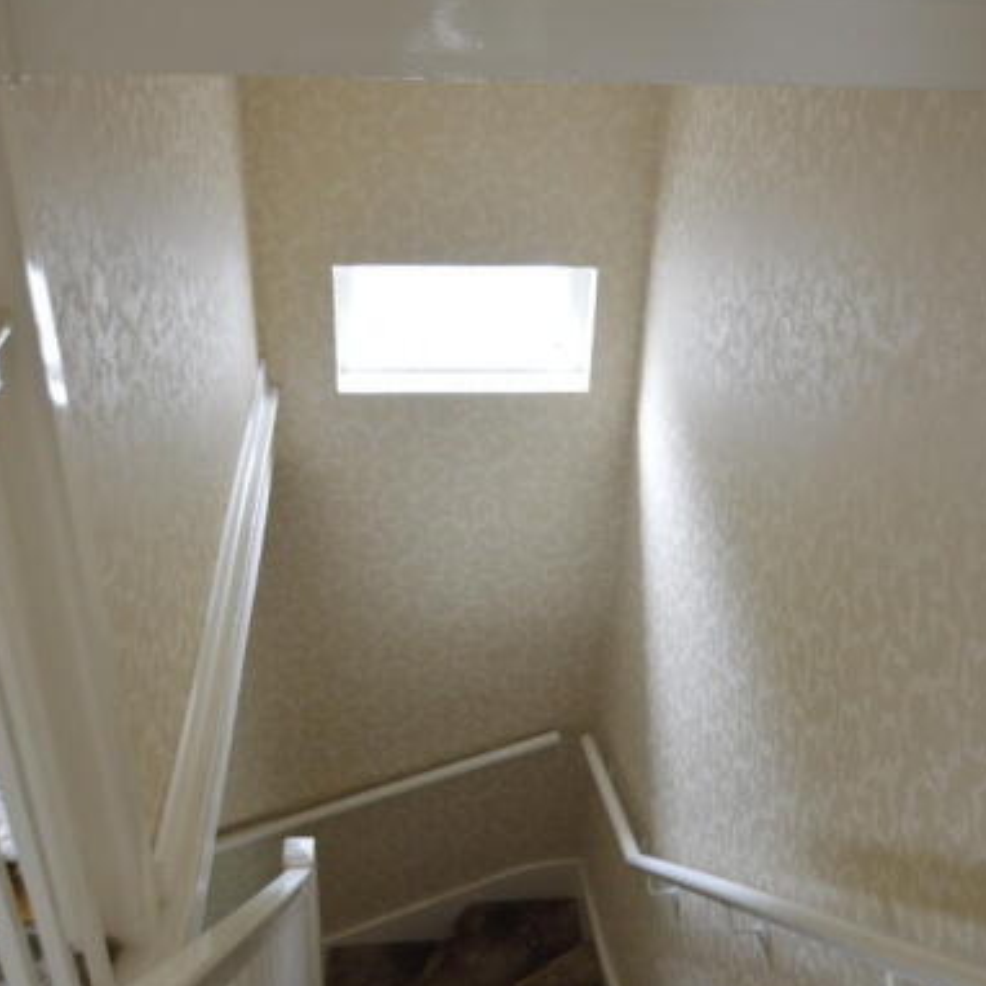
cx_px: 527
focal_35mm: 35
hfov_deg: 47.2
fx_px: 1128
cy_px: 508
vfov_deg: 47.2
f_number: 4
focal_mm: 16
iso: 900
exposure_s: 1/60
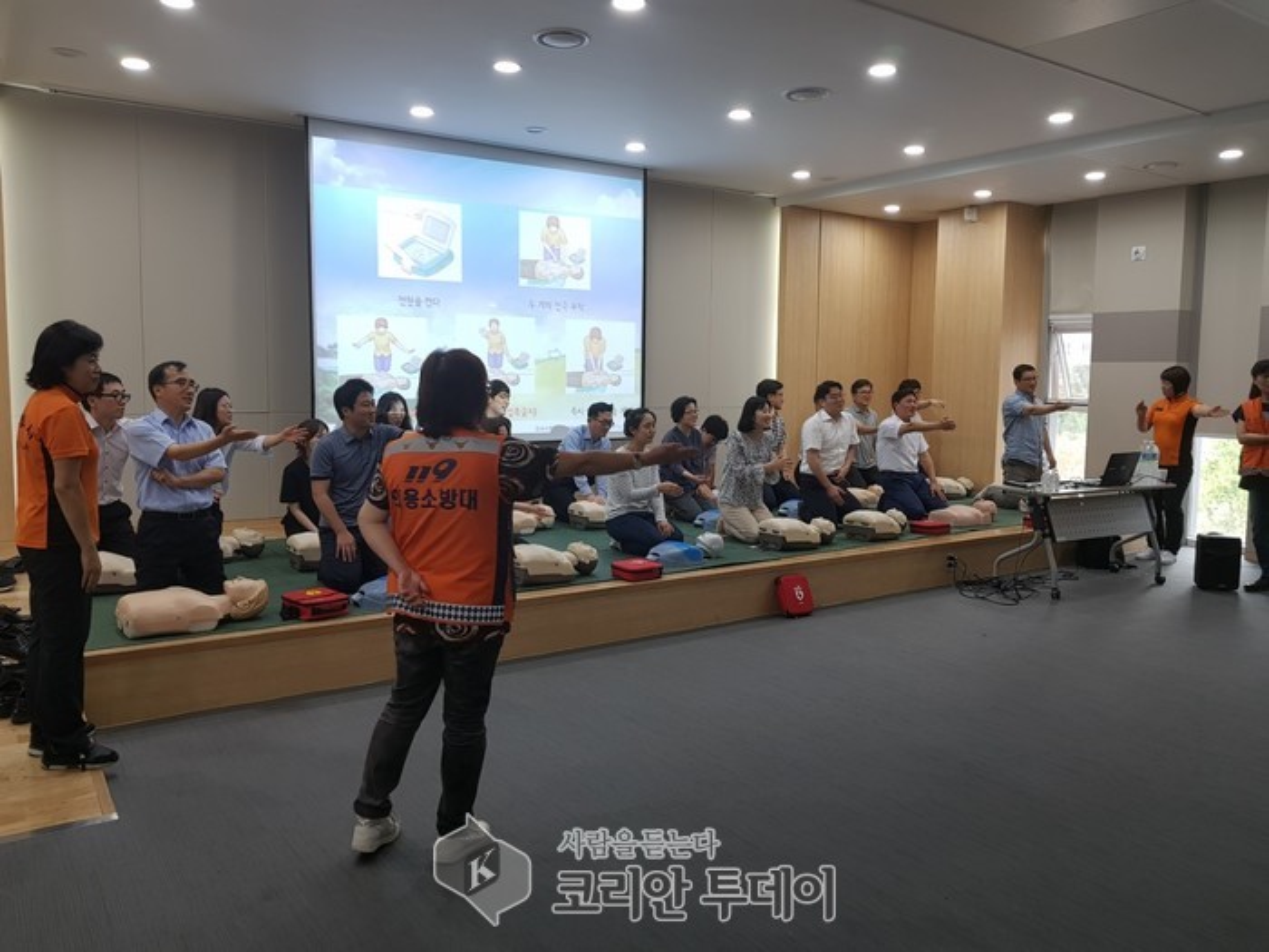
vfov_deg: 53.1
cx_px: 634
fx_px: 953
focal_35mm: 26
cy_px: 476
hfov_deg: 67.3
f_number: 1.7
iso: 64
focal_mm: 4.2
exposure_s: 1/60.2
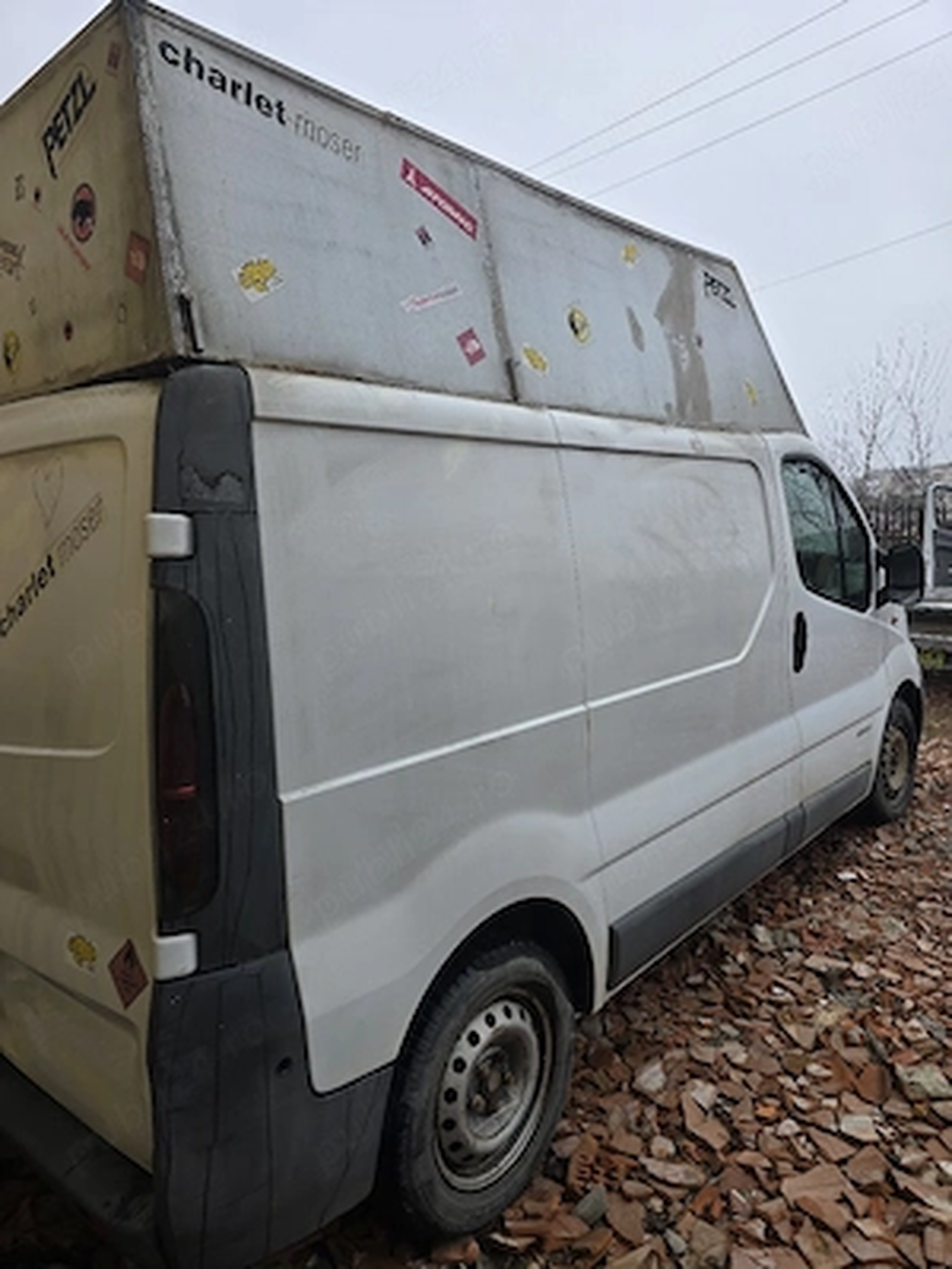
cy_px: 634
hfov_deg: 58.9
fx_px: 843
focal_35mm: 23
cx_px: 476
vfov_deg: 73.9
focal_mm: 6.3
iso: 12
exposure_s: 1/208
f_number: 1.7
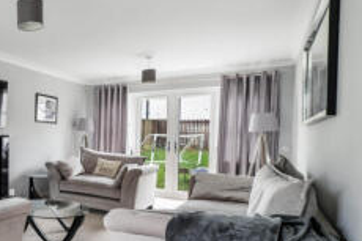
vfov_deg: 44.7
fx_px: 291
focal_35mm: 29
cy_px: 144
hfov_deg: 53.4
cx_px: 19
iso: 640
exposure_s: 1/1.25
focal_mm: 14
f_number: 8
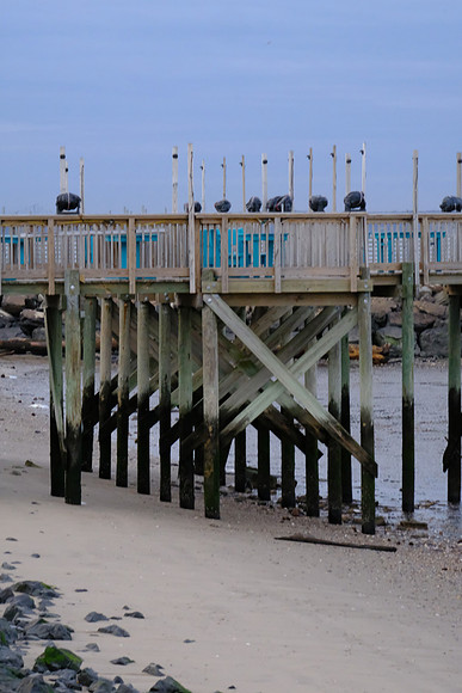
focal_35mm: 223
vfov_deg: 9.2
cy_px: 346
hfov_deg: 6.2
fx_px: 4290
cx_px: 231
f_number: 20
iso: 6400
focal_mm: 148.5
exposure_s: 1/56
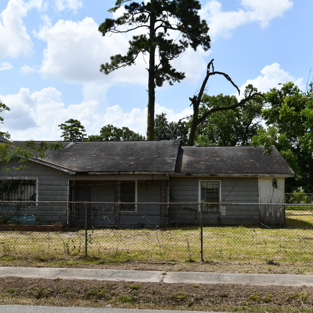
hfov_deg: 36.8
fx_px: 471
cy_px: 157
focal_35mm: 46
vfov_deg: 36.8
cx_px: 151
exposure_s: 1/2000
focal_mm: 30
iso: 400
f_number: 6.3
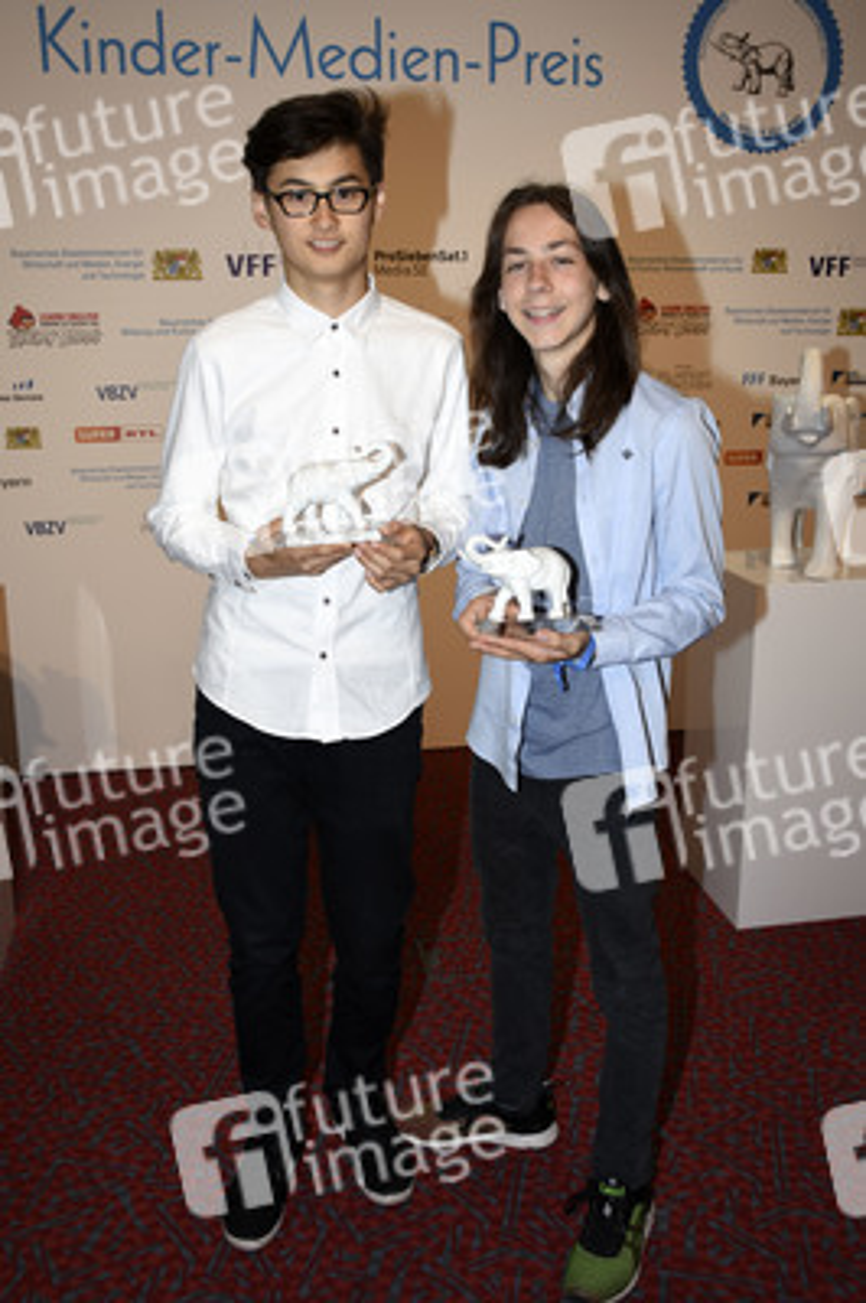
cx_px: 433
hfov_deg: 39.9
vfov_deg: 57.3
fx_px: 1193
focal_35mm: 33
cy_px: 652
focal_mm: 22
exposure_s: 1/125
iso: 160
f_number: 4.5
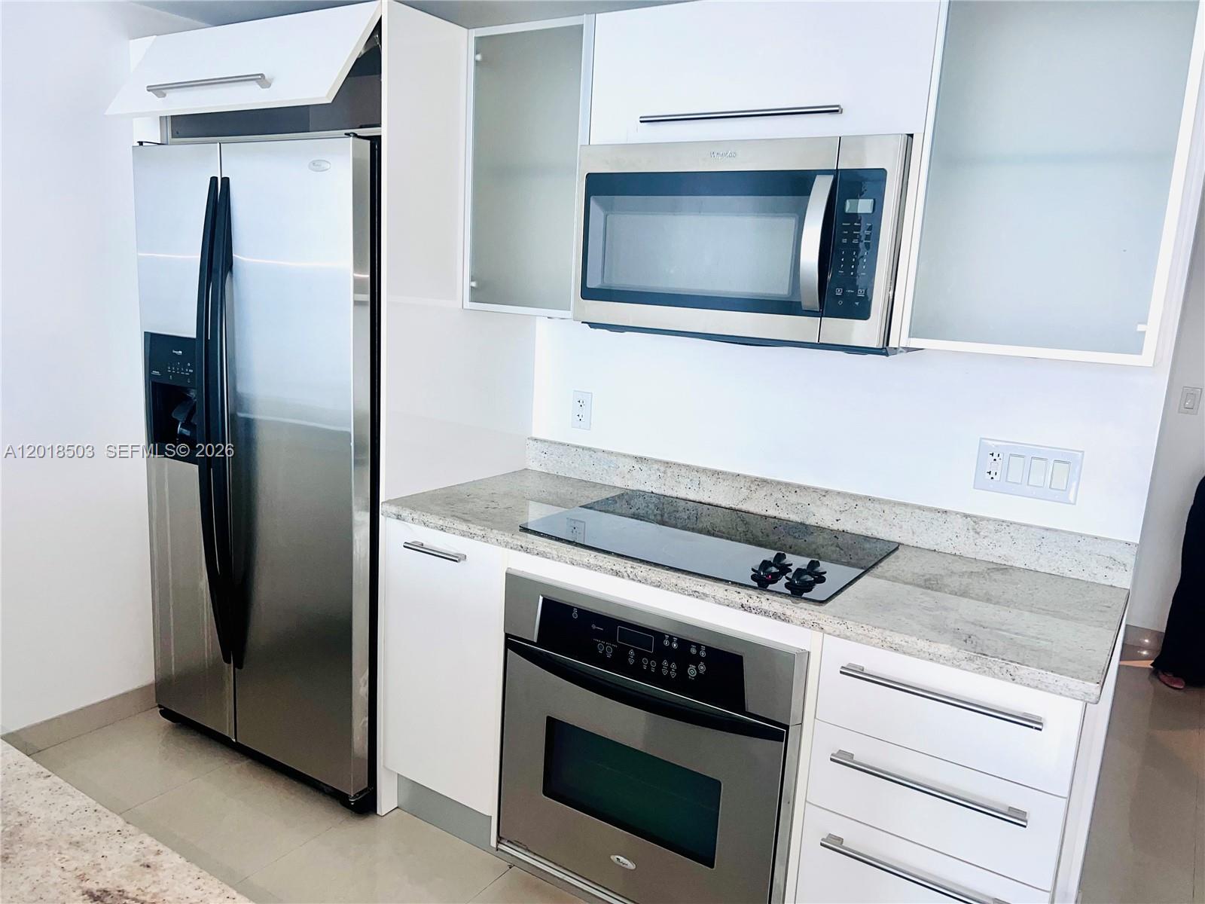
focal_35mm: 26
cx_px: 602
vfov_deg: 53.1
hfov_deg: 67.3
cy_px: 452
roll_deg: -3.5
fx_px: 905
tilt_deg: -11.7
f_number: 1.5
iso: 64
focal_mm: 5.7
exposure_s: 1/44
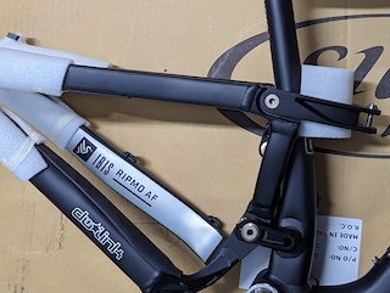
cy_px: 57
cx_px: 384
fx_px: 677
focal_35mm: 60
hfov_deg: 30.1
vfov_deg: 24.1
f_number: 1.85
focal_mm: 6.81
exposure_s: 1/24
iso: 138
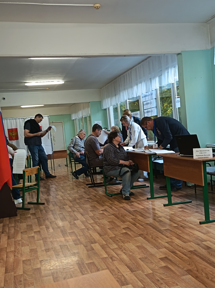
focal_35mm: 38
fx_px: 315
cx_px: 108
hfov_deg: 37.7
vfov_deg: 49.0
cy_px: 144
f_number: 1.75
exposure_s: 1/50
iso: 1134
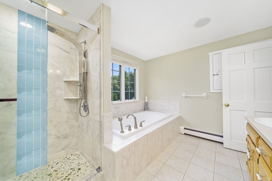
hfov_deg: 108.3
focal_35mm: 13
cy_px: 90
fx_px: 98
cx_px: 136
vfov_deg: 85.4
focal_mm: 13
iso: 200
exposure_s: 1/125
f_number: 7.1
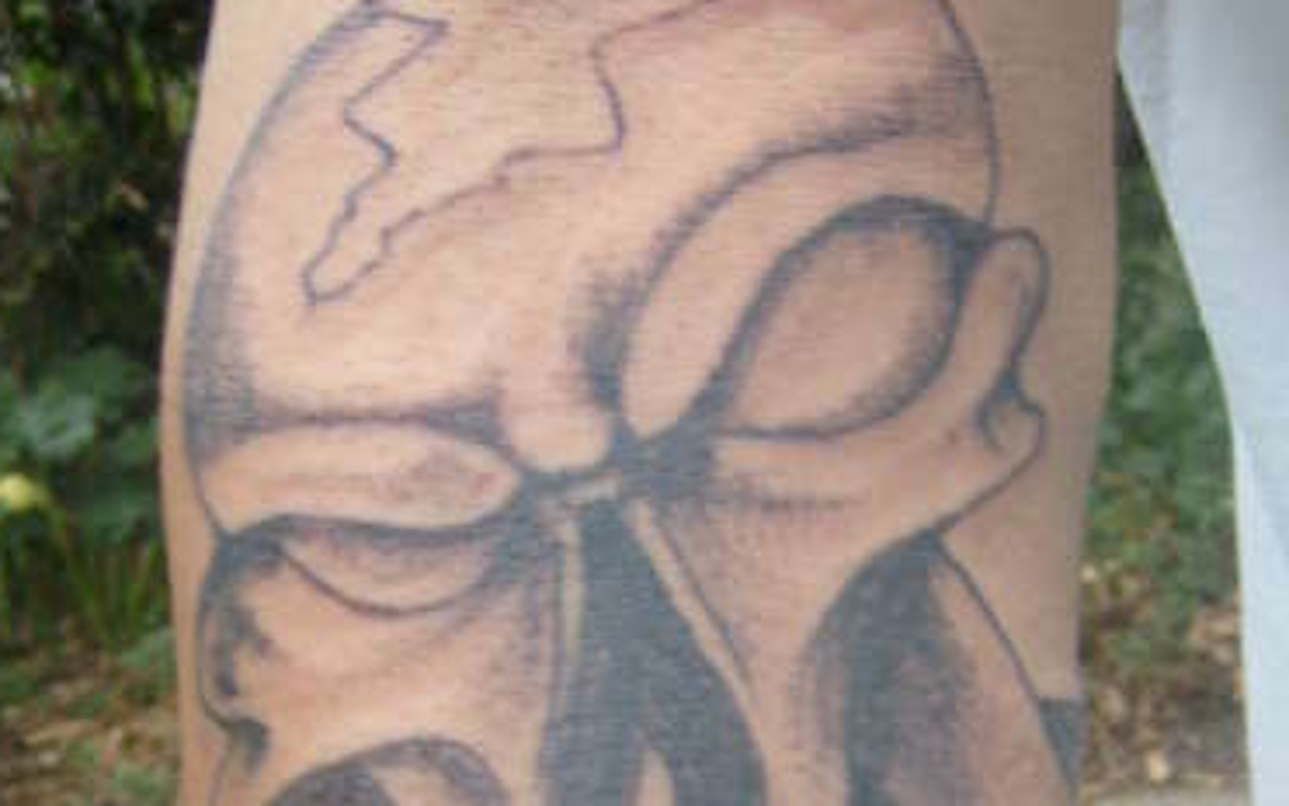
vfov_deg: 15.3
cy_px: 1140
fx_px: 2811
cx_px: 719
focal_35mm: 80
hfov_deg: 25.8
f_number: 2.8
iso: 100
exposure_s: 1/45
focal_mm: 5.8
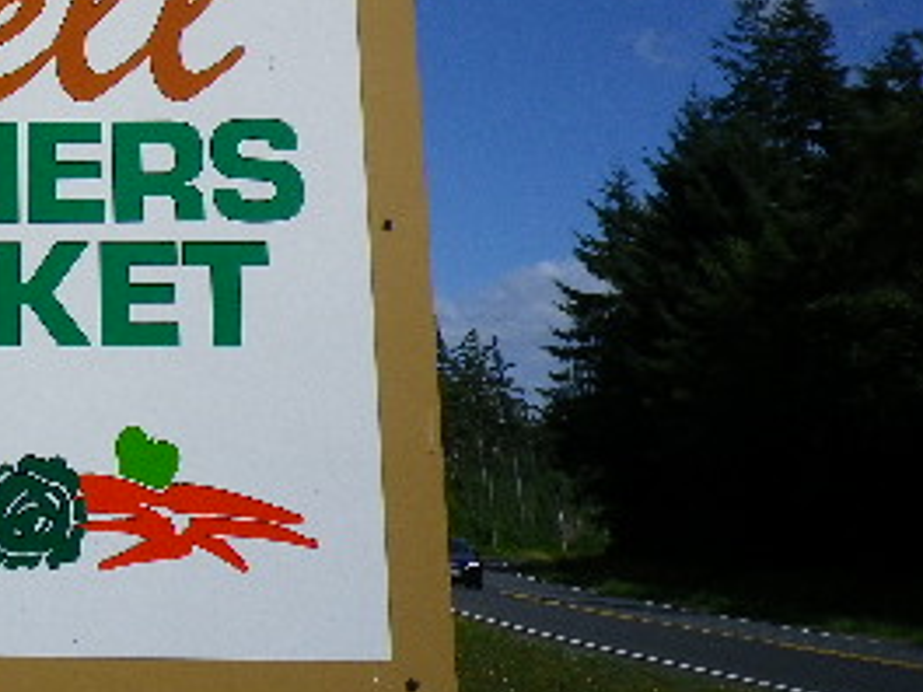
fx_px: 1813
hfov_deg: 26.7
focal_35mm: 68
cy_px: -21
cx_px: -38
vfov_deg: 20.8
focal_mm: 5.05
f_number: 3.5
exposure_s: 1/2000
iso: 80
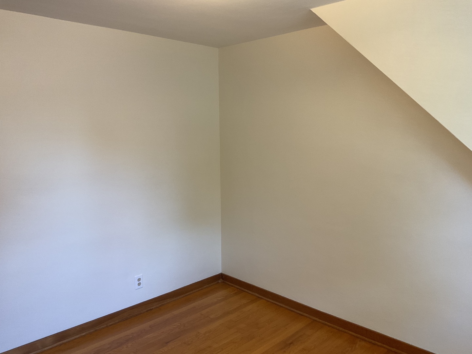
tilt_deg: -7.3
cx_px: 236
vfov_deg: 48.2
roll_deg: -0.5
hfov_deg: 61.7
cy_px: 177
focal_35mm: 29
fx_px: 395
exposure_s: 1/60
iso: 80
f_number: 1.8
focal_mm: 3
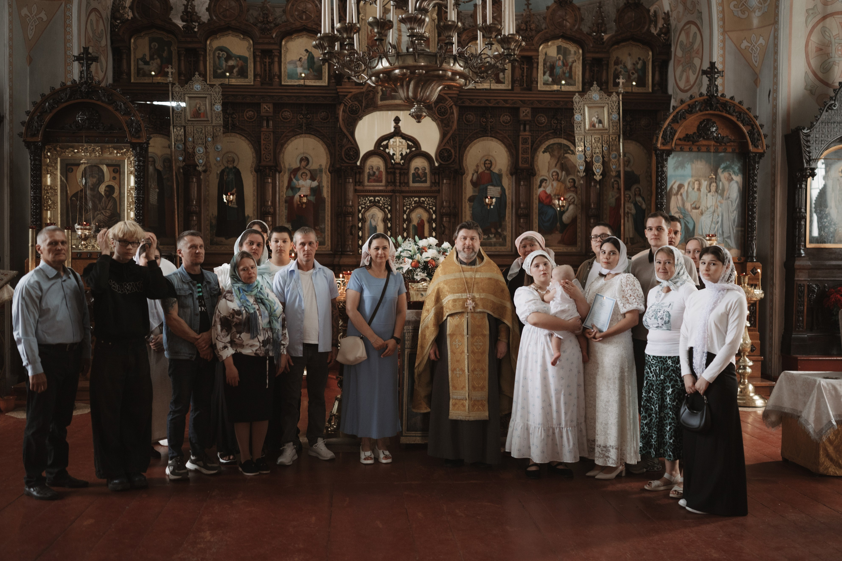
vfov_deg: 36.9
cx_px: 417
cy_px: 276
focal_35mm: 36
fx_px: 842
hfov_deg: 53.1
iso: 1000
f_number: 2
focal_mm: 35
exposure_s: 1/250
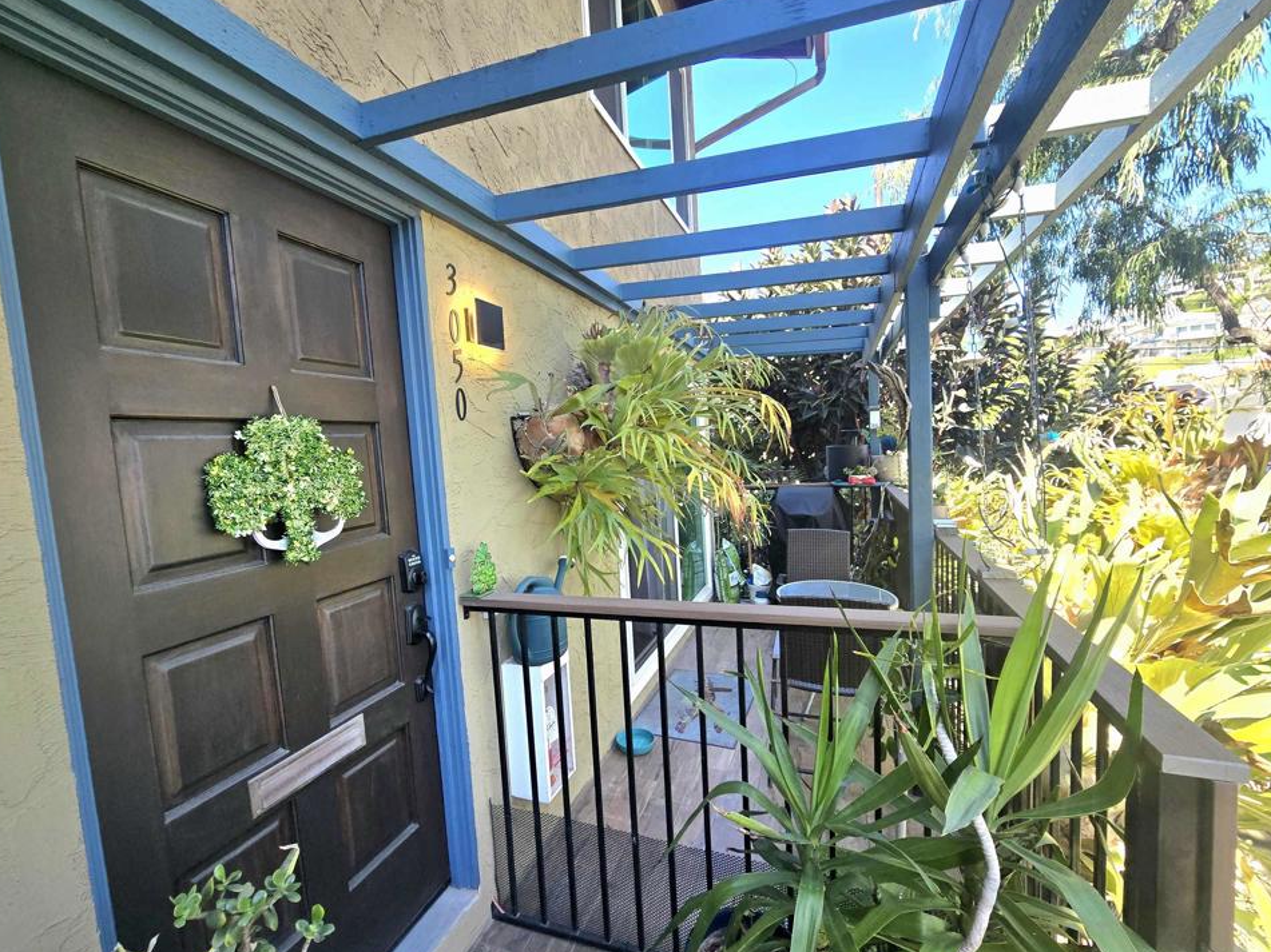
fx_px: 514
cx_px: 620
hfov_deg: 102.1
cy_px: 498
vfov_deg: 85.6
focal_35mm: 14
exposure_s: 1/244
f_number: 2.2
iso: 50
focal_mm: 2.2
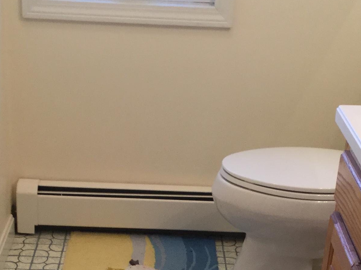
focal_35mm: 78
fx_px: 813
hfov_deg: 25.0
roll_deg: -1.9
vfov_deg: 18.4
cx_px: 153
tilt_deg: -31.8
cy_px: 273
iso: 50
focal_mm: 3.3
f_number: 2.4
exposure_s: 1/30
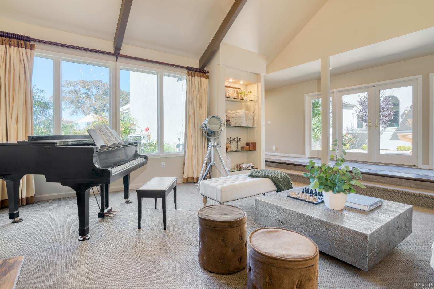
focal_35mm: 17
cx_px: 208
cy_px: 143
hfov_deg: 93.2
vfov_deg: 70.4
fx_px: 205
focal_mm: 16
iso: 100
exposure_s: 1/125
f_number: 8
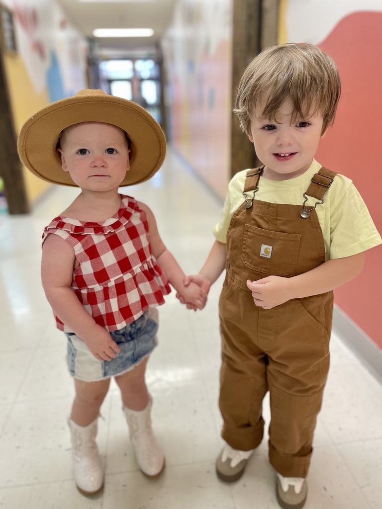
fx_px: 383
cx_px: 191
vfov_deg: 67.3
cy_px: 254
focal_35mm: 26
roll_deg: +2.7
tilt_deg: -20.5
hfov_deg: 53.1
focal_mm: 4.2
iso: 125
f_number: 1.6
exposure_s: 1/60
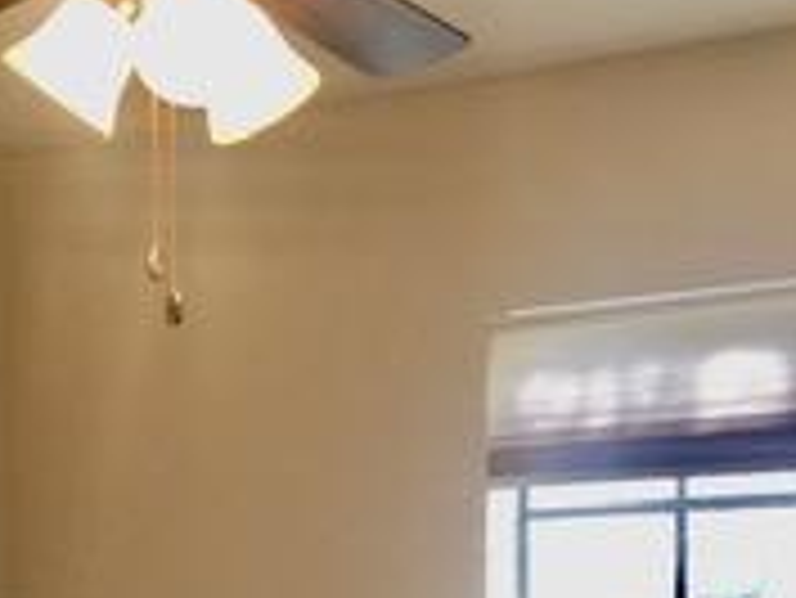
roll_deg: -0.2
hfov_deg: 18.7
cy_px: 868
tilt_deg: -2.9
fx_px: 2416
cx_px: 391
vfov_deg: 13.4
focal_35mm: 105
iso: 32
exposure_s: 1/60
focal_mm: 4.15
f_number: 2.2
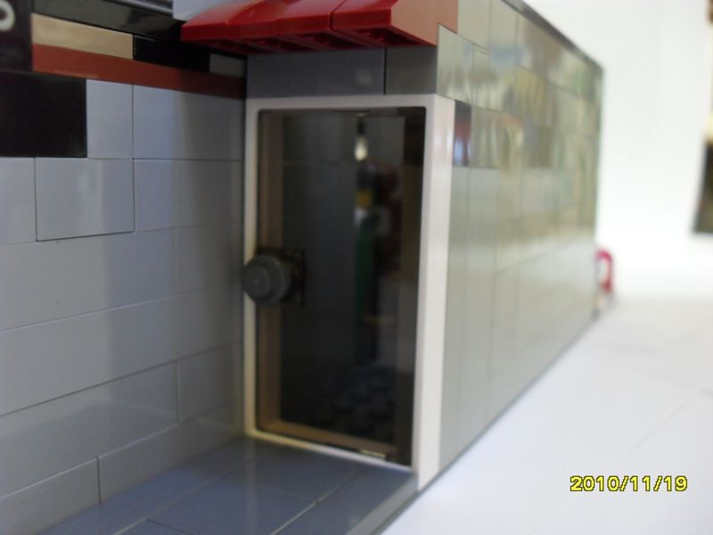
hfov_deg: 52.6
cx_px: 356
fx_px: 721
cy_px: 268
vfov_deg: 40.7
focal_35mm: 35
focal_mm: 6.2
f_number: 2.8
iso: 200
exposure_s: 1/4
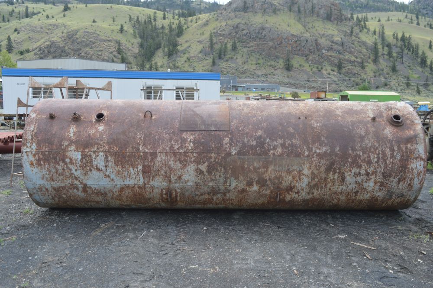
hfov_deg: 59.5
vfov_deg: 41.6
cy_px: 144
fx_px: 379
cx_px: 216
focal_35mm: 32
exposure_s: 1/160
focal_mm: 21
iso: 100
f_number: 6.3
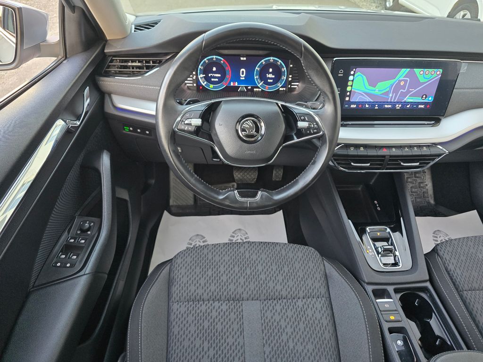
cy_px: 181
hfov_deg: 73.9
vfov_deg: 58.9
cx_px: 242
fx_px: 321
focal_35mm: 23
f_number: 1.7
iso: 500
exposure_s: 1/100
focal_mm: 6.3
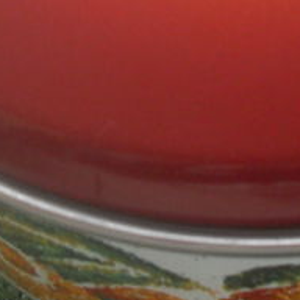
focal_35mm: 170
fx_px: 1667
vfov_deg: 10.1
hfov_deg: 10.2
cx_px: 322
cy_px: -78
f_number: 2.8
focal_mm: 6.3
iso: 80
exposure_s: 1/180
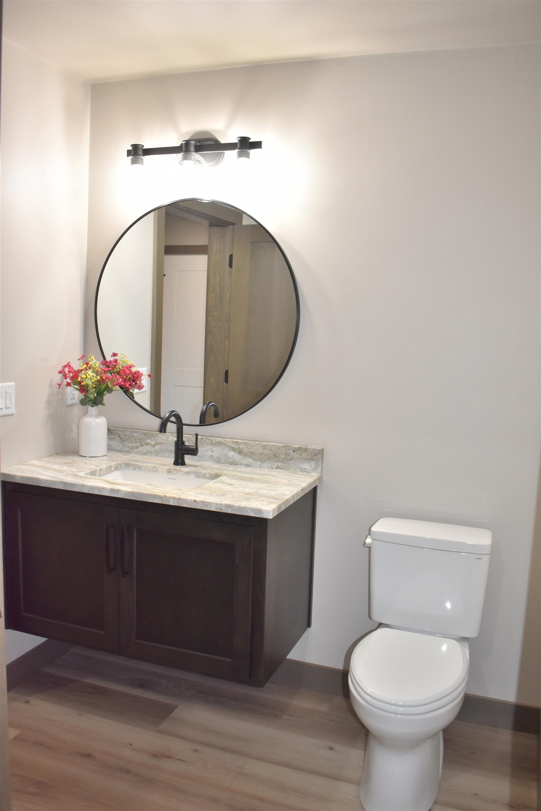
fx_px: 676
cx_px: 270
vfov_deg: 61.9
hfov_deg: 43.6
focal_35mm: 30
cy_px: 406
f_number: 3.8
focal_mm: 20
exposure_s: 1/160
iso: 800
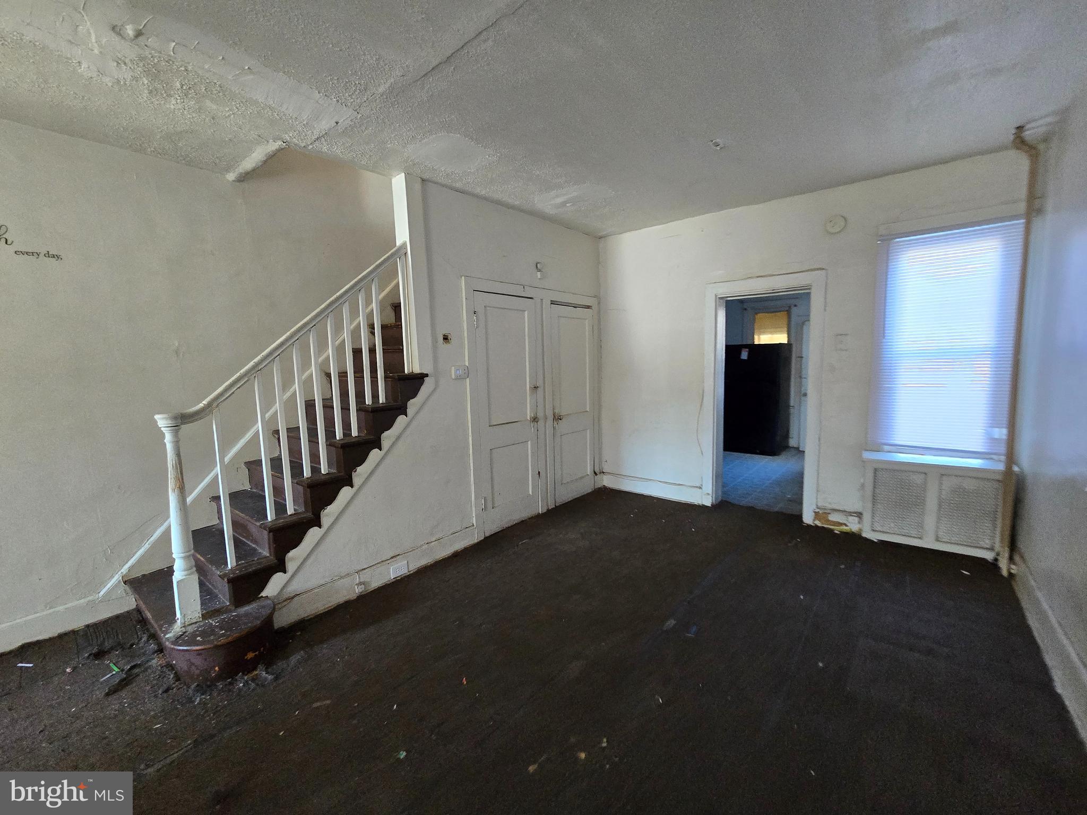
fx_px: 408
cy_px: 408
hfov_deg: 106.2
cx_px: 544
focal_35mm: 13
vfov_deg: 89.9
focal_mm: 2.2
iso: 640
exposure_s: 1/60
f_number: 2.2
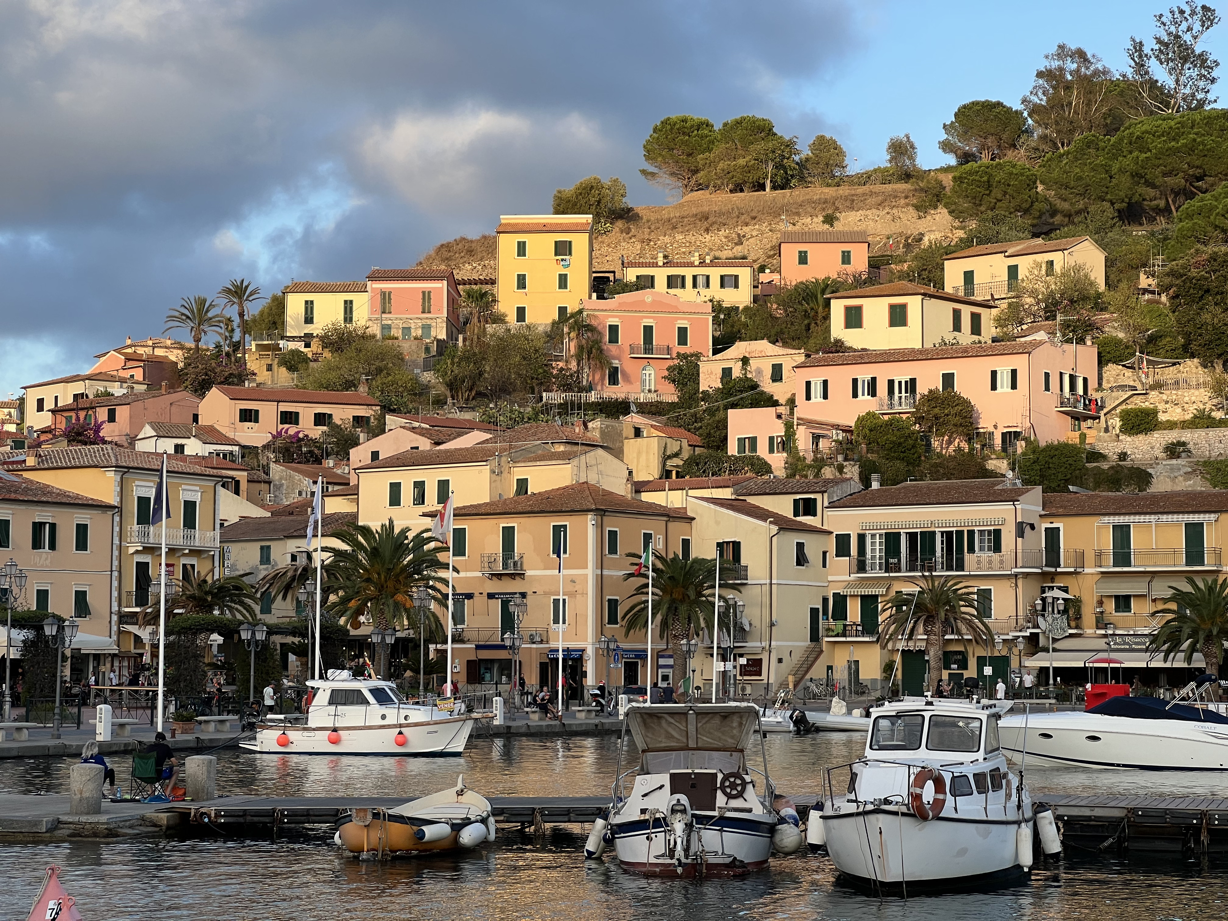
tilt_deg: +4.7
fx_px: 2732
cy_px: 460
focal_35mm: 77
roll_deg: +0.0
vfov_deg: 19.1
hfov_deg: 25.3
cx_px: 614
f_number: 2.8
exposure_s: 1/207
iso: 32
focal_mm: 9
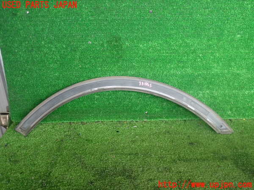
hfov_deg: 60.0
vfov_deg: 46.8
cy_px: 95
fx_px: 220
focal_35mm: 30
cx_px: 127
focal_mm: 5.4
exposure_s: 1/80
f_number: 2.3
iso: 200
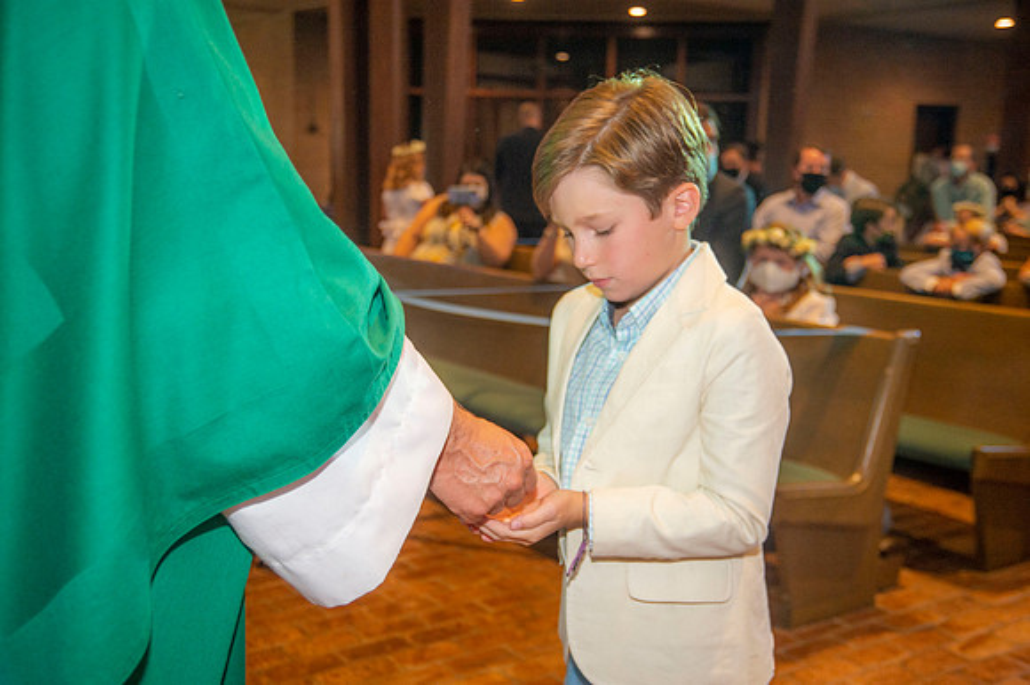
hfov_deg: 46.4
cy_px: 342
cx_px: 515
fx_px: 1201
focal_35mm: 42
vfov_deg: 31.9
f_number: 5
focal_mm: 42
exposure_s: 1/200
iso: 1600
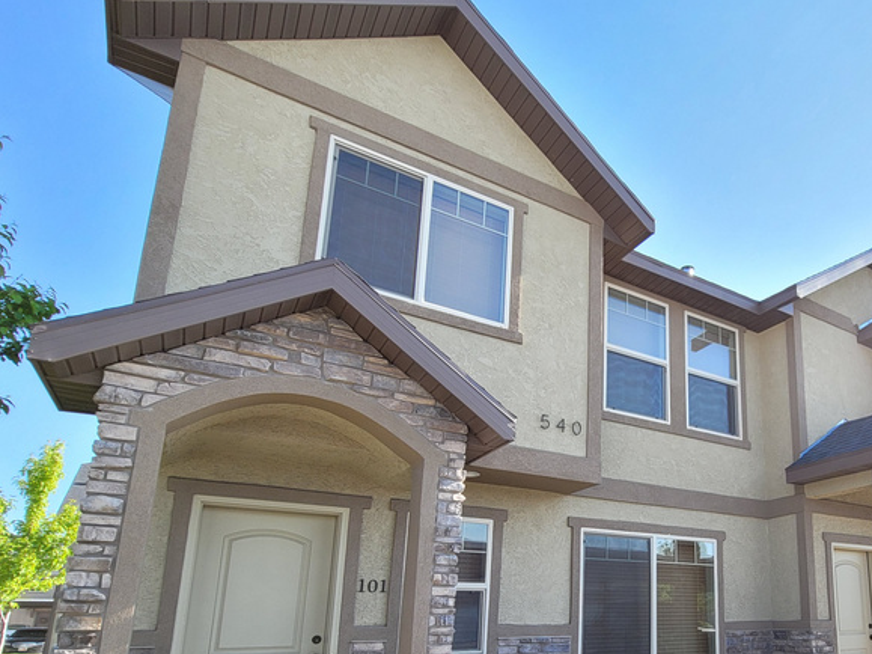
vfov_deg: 56.3
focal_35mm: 23
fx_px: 579
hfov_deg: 68.2
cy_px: 481
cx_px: 673
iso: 64
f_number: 2.2
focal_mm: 2.2
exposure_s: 1/412
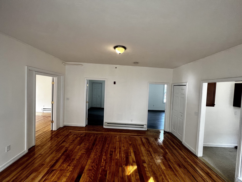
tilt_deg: -3.8
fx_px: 91
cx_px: 121
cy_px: 91
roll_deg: -1.8
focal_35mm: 13
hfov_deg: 106.2
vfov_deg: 89.9
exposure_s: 1/120
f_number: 1.8
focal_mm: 1.57
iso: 100
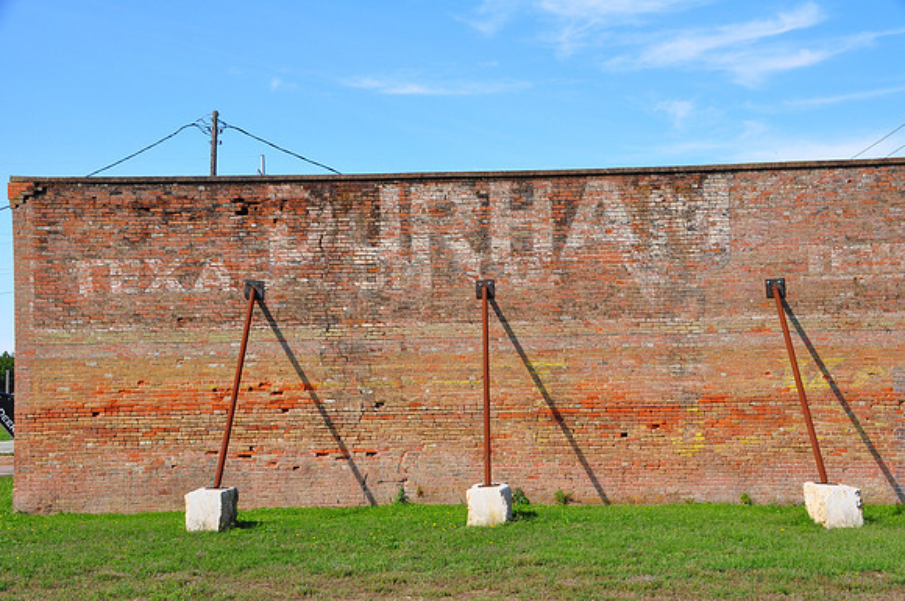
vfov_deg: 22.6
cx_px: 452
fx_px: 1506
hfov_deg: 33.4
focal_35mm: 60
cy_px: 300
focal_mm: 40
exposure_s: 1/125
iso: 250
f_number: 16
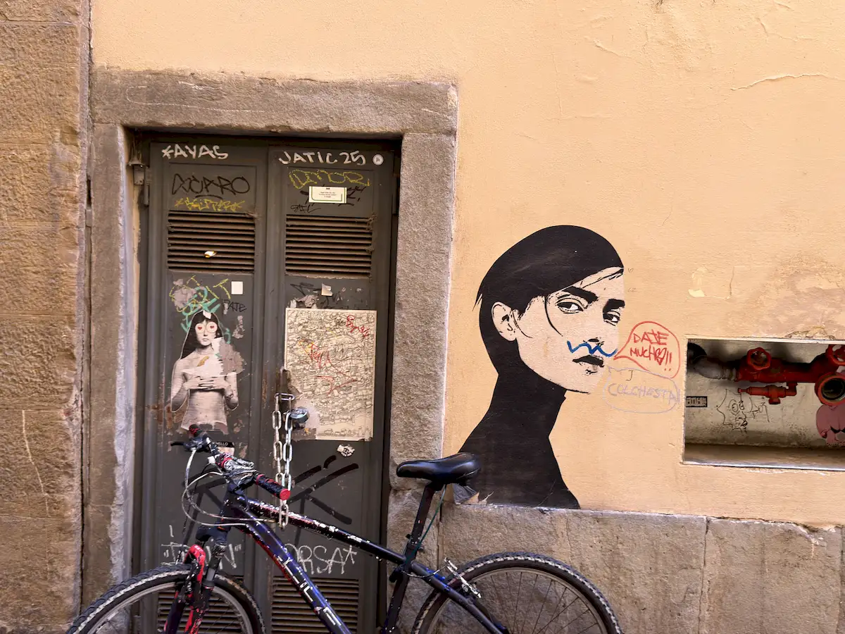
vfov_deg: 40.7
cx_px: 422
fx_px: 854
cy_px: 317
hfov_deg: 52.6
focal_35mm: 35
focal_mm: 6.76
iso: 50
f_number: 1.78
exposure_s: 1/121
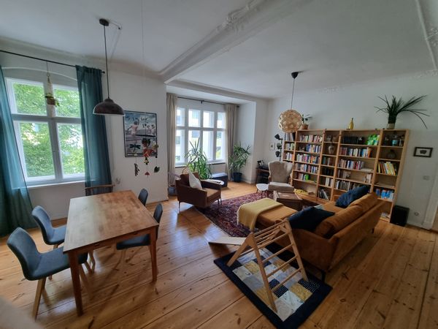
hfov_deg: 106.2
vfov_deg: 89.9
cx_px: 219
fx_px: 164
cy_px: 164
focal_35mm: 13
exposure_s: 1/50
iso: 160
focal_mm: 2.2
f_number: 2.2
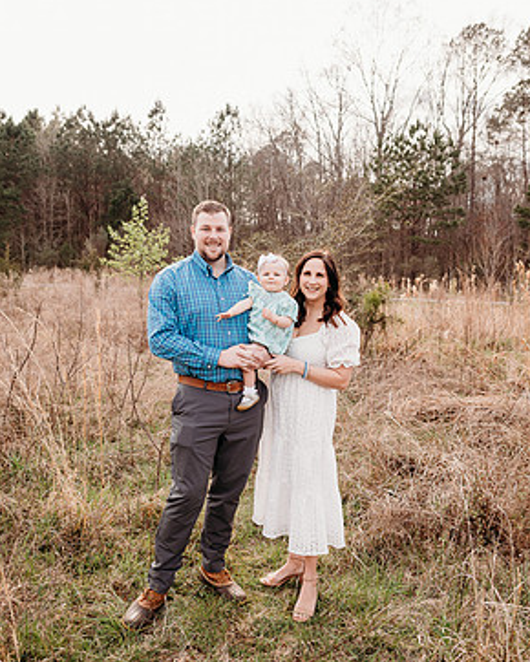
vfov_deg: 62.0
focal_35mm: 28
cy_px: 296
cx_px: 269
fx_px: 549
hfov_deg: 51.6
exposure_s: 1/500
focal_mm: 24
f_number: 3.5
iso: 100
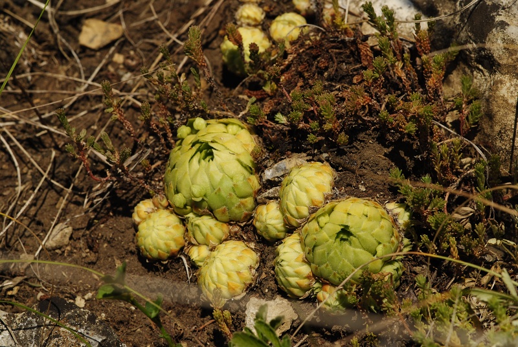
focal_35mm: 128
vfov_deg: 10.8
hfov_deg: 16.0
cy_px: 174
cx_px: 259
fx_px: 1837
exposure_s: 1/320
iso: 100
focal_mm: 85
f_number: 10
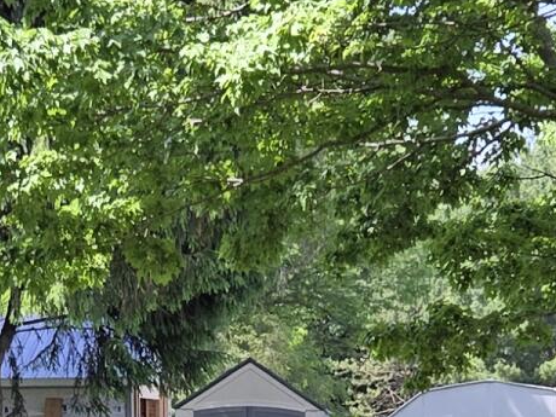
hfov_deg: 13.1
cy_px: 583
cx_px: 186
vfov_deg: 9.7
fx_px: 2409
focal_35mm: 150
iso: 25
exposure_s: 1/832
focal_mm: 5.4
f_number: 1.8
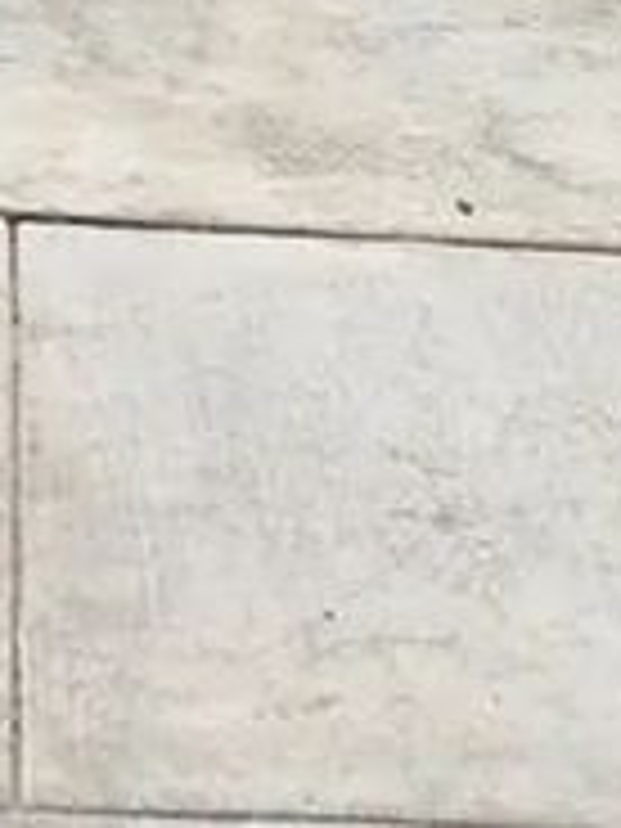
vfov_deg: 11.2
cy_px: -277
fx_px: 4090
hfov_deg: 8.6
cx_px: -72
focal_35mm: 171
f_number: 1.8
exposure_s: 1/3238
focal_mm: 6.4
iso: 12
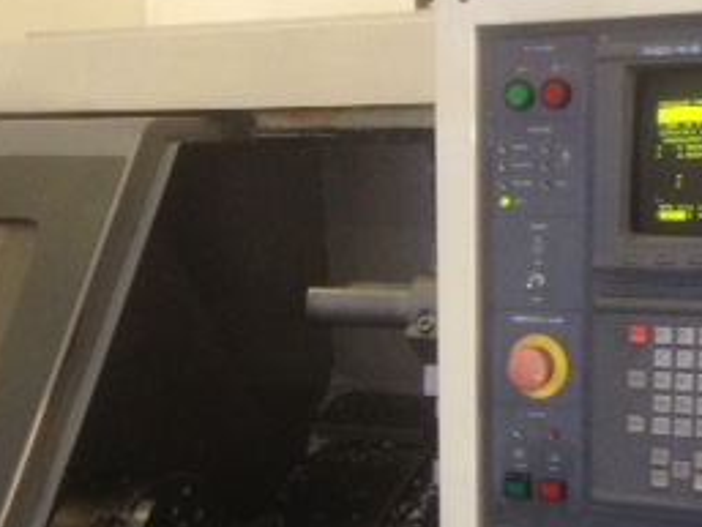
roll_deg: +1.1
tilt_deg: -20.0
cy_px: 571
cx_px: 374
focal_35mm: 87
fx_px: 1765
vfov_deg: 16.5
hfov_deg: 22.5
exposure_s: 1/20
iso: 125
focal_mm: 4.28
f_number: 2.4
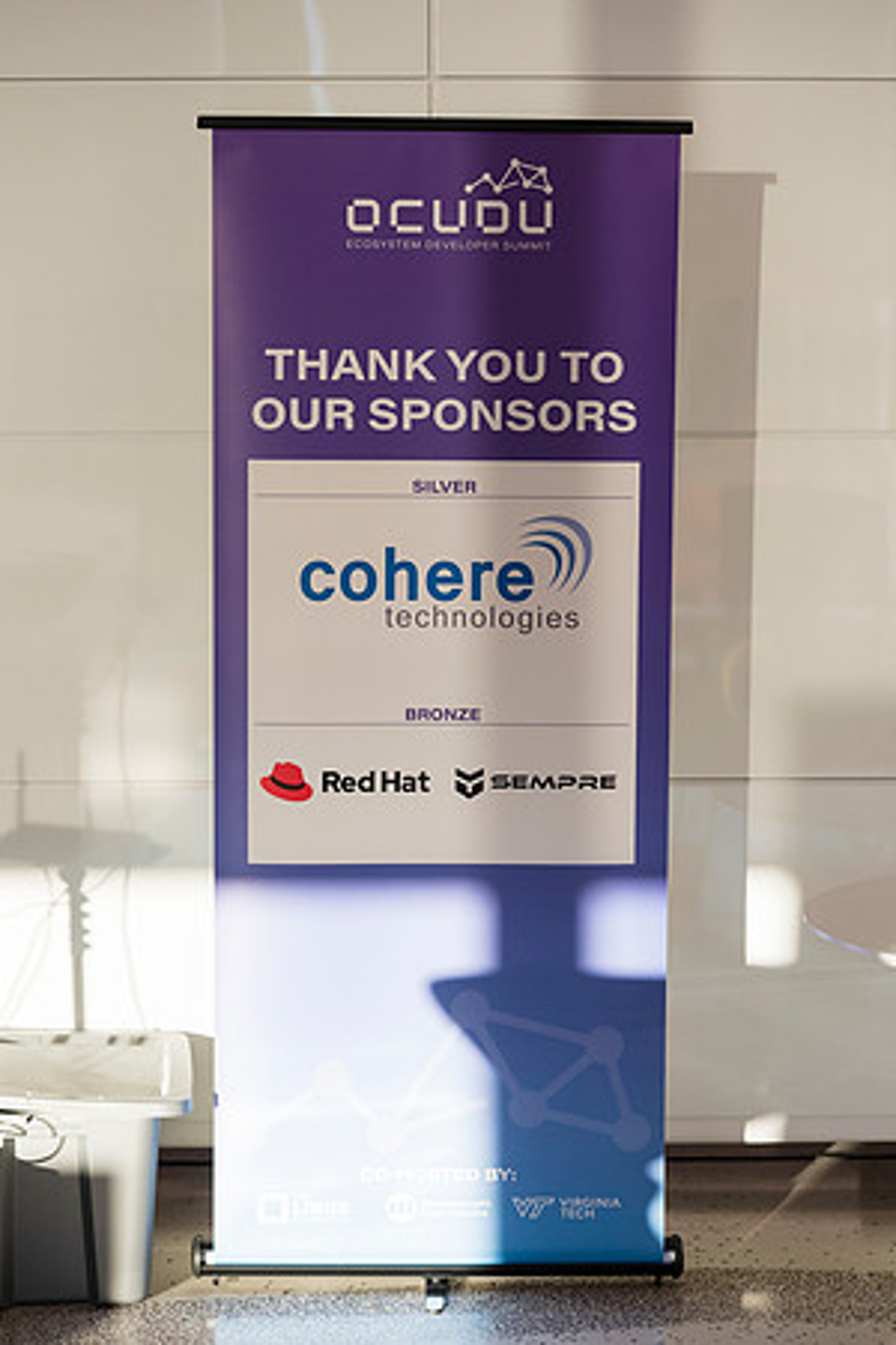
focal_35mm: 78
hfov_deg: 17.5
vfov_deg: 26.0
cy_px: 672
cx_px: 448
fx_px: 2912
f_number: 4
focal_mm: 78
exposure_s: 1/3200
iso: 800
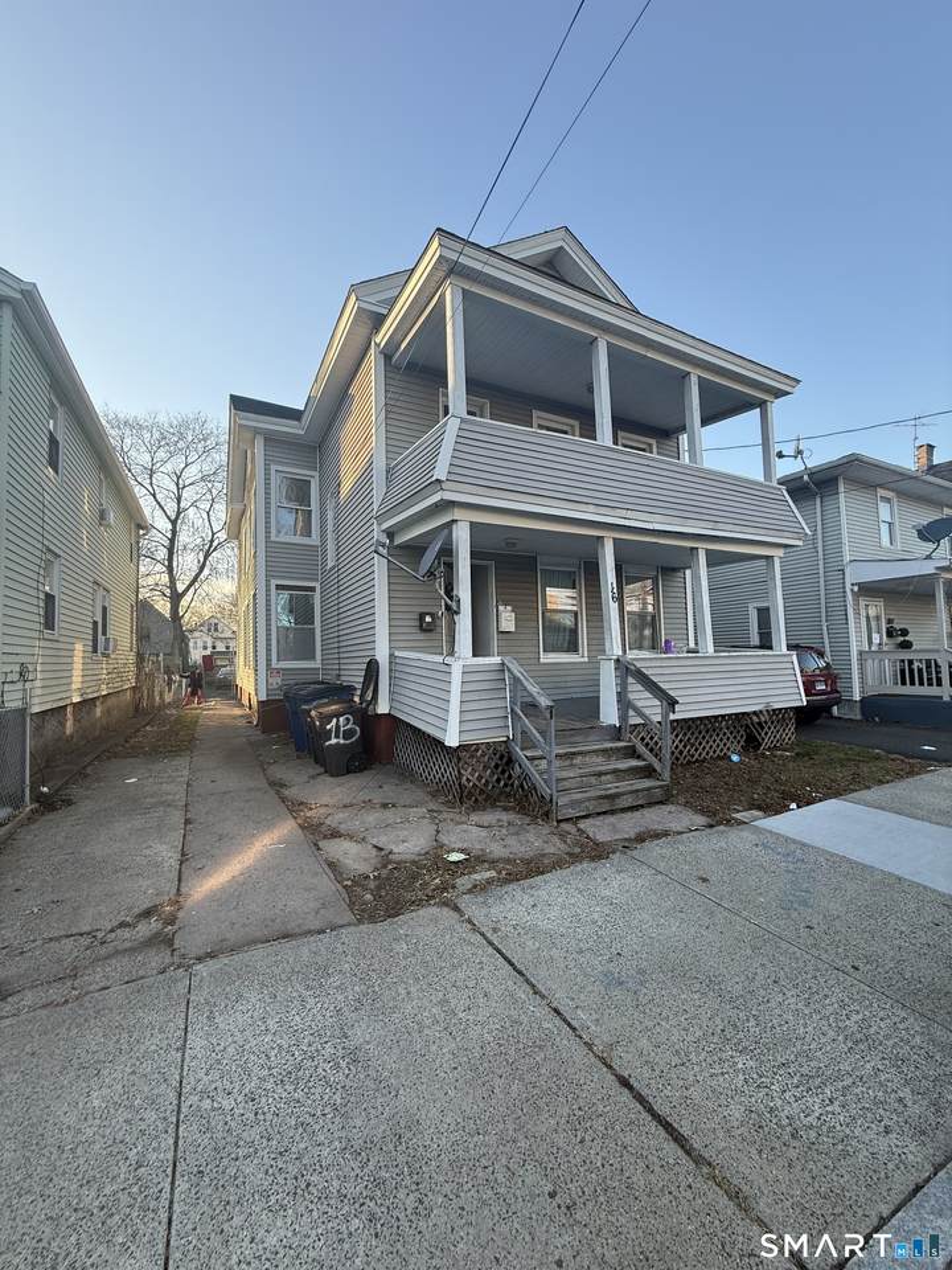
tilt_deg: +3.0
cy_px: 635
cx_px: 476
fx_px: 513
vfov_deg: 102.1
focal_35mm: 14
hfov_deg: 85.7
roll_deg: +1.2
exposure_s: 1/241
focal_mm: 2.22
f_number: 2.2
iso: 64
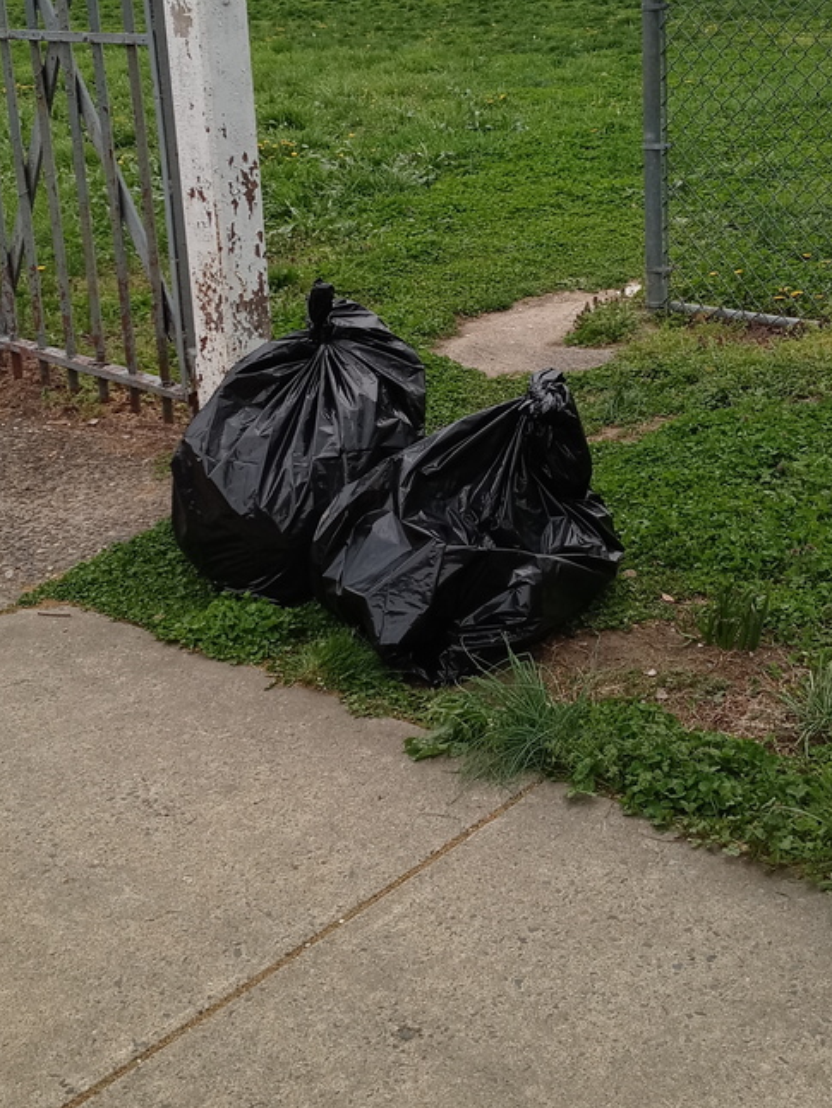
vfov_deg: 36.3
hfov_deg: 28.0
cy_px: 329
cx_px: 401
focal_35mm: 52
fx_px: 1665
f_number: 1.8
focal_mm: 3.61
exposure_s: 1/473
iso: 100
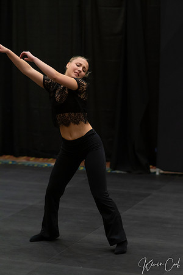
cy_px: 138
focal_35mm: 127
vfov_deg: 16.1
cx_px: 92
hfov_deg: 10.8
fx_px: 968
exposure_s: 1/640
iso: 1250
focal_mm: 85
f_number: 2
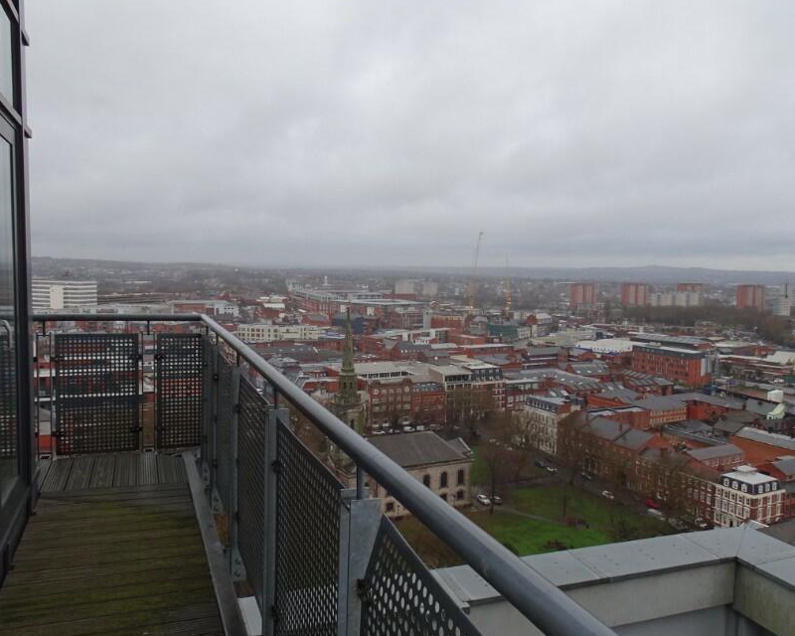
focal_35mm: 30
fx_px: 706
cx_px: 423
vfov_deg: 48.5
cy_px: 324
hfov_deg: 58.7
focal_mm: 4.1
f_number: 3.5
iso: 80
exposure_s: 1/125
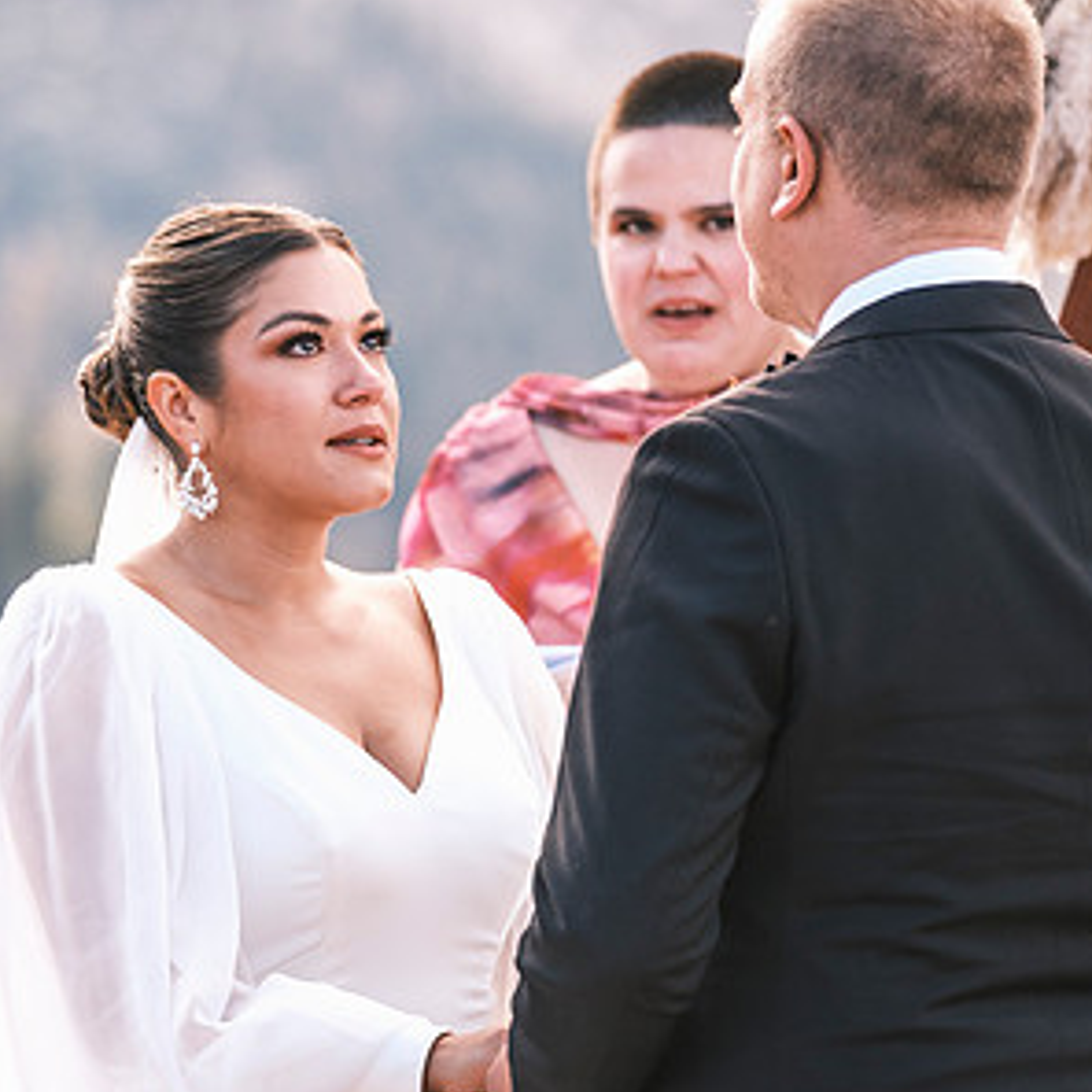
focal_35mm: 350
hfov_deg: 5.0
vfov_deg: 5.0
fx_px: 12492
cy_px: 433
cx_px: 387
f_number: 2.8
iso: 400
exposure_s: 1/420
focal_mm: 140
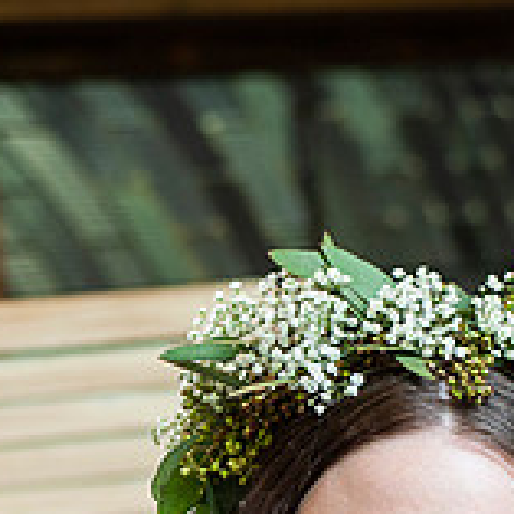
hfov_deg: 11.1
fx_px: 2637
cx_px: 62
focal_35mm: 157
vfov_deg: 10.9
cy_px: 619
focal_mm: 50
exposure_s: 1/250
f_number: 2.8
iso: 1000
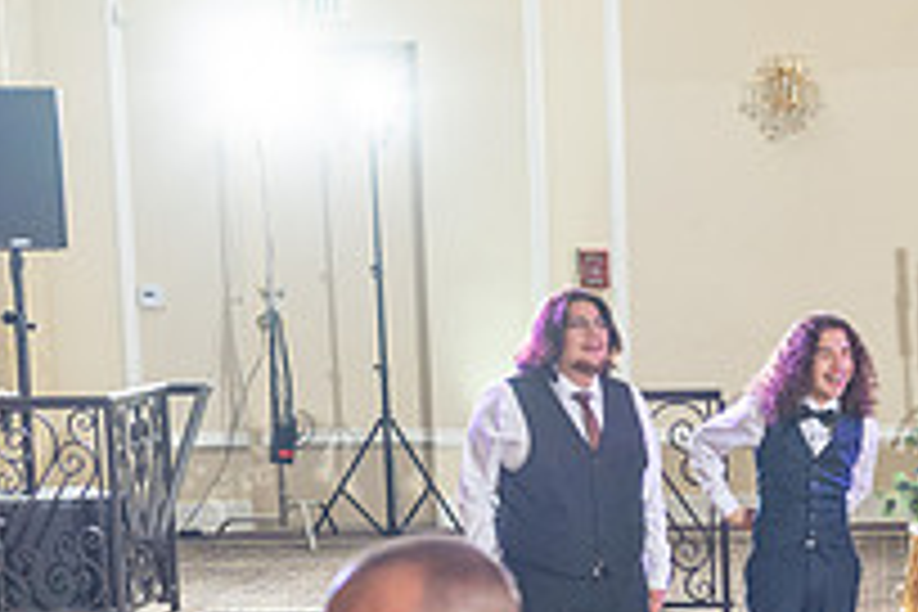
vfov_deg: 10.4
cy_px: 830
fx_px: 3264
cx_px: 1044
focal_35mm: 128
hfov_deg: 15.5
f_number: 4
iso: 800
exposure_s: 1/160
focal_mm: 45
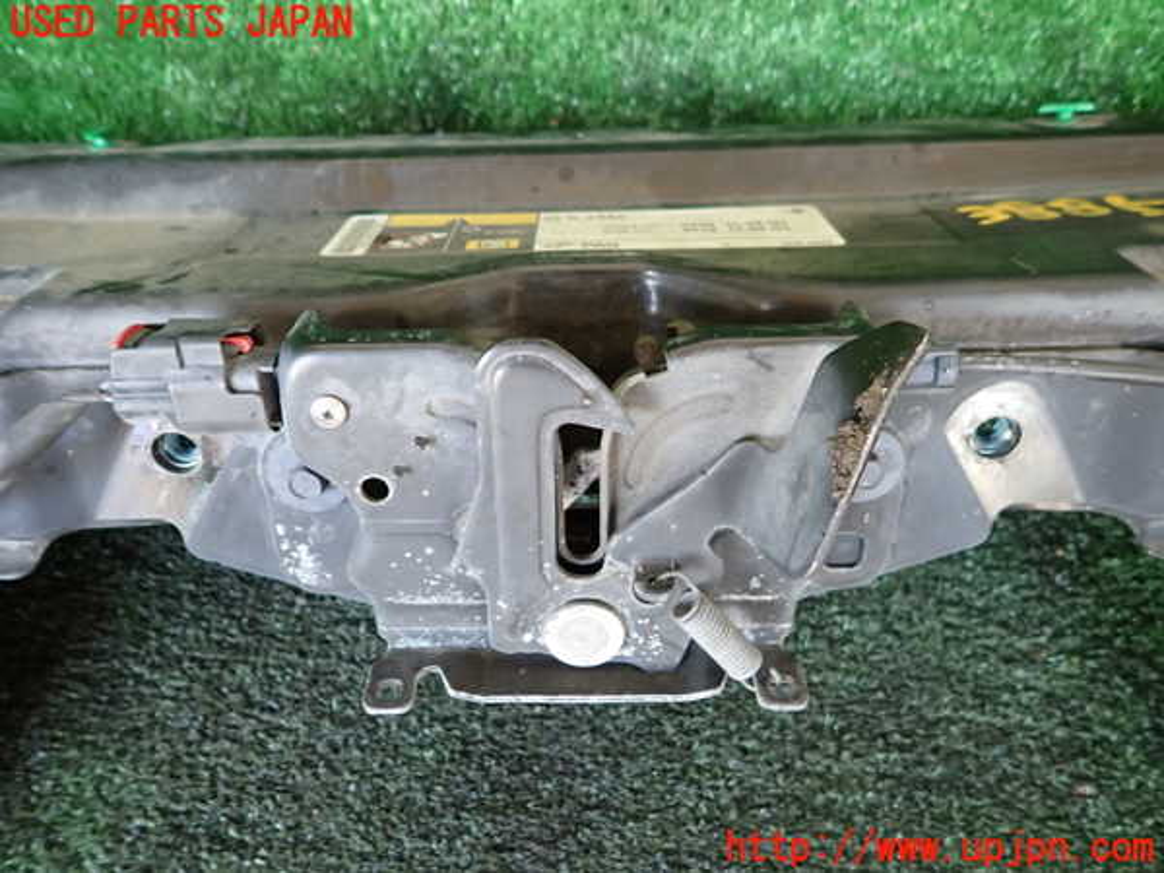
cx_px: 582
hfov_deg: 69.4
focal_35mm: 25
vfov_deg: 54.9
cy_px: 436
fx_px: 841
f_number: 2
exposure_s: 1/30
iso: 320
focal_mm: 4.5
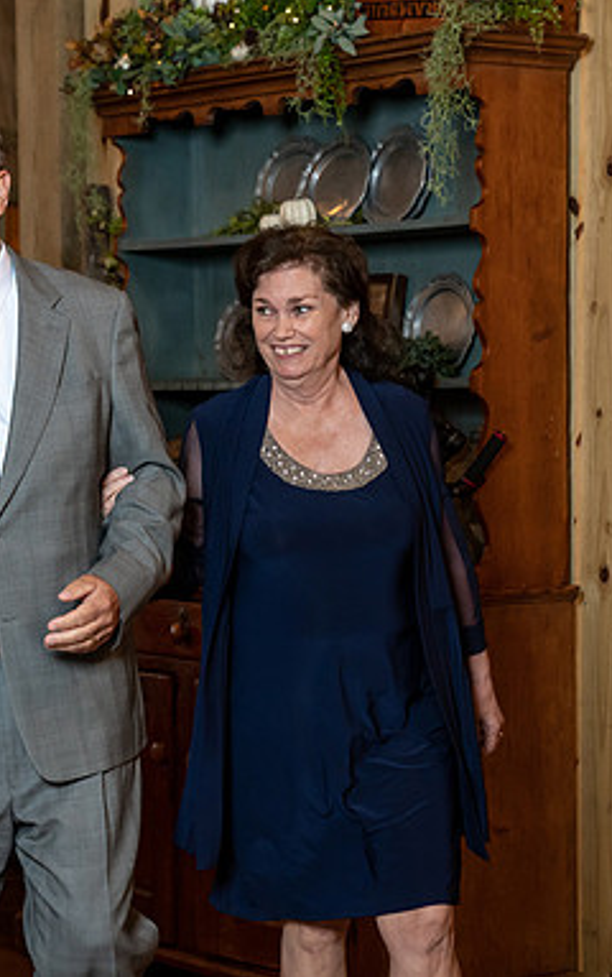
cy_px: 486
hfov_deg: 12.1
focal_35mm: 108
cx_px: 122
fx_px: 2877
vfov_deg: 19.3
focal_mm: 70
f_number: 4
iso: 2000
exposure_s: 1/125
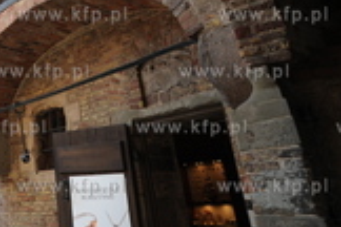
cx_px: -55
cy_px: 42
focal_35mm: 42
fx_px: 398
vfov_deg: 31.0
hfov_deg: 37.0
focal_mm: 17
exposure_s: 1/30
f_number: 8
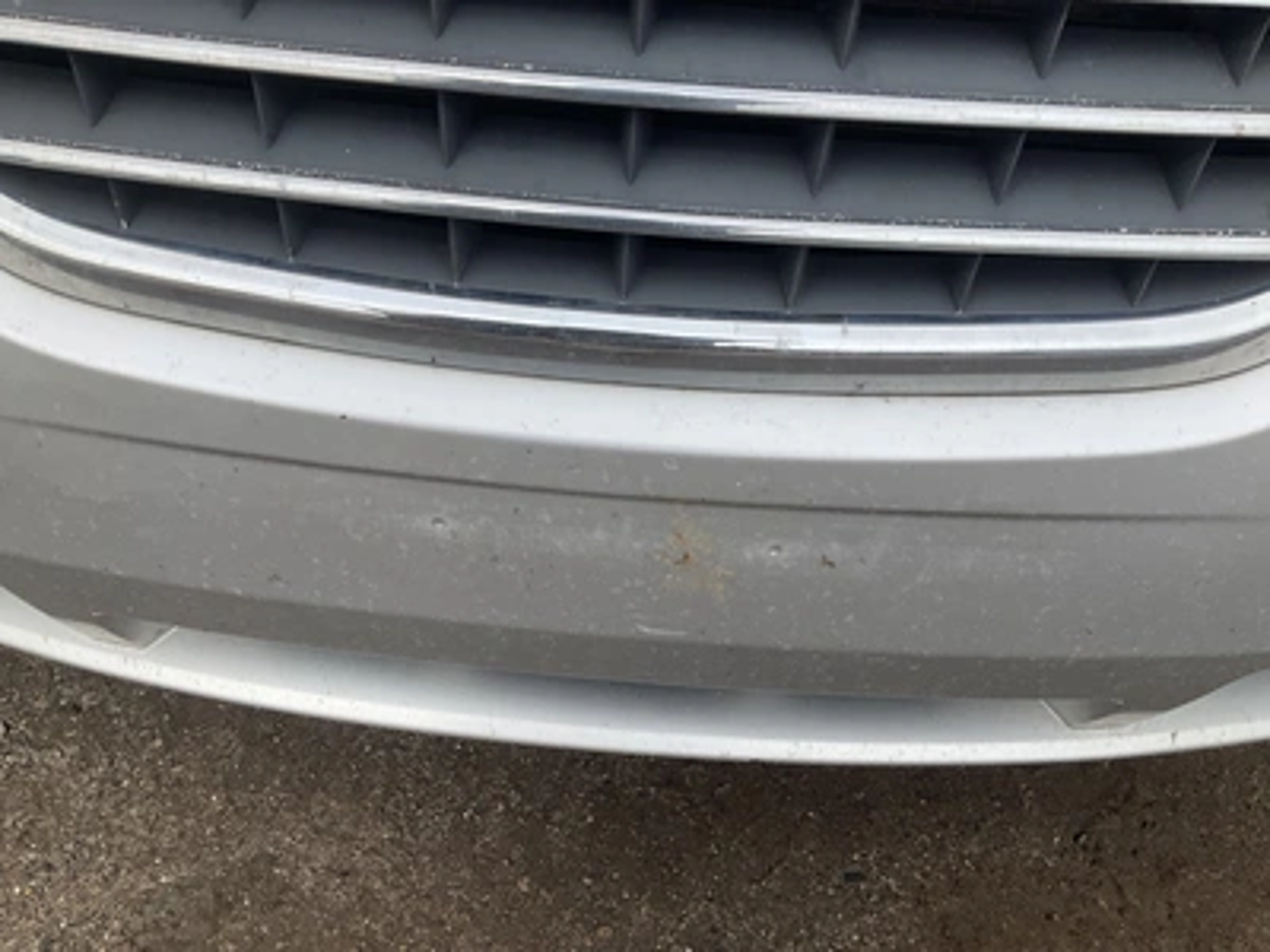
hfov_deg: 61.7
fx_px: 1064
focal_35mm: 29
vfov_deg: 48.2
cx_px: 635
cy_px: 476
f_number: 1.8
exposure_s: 1/962
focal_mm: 3
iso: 25
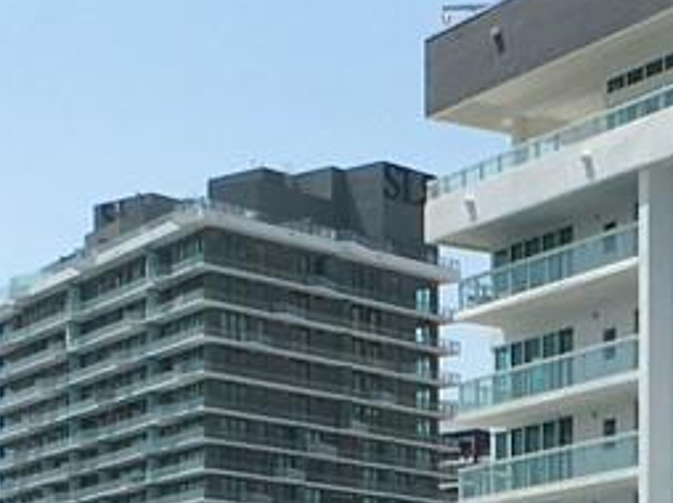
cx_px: 840
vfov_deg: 7.8
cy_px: 892
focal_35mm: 183
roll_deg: -0.4
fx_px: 3555
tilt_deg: -1.2
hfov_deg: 10.6
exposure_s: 1/2079
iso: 25
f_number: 2.2
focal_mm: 4.15
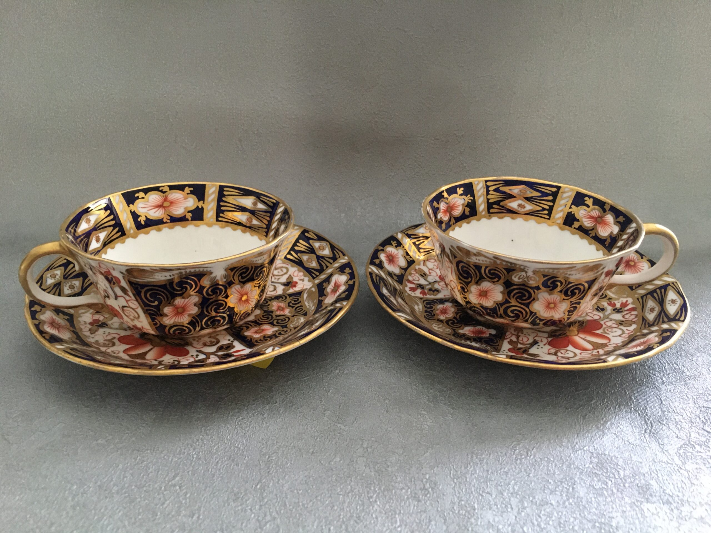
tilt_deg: -26.7
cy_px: 266
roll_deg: -2.9
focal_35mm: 29
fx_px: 596
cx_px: 356
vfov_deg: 48.2
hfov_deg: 61.7
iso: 200
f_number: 2.2
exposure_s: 1/17
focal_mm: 4.15
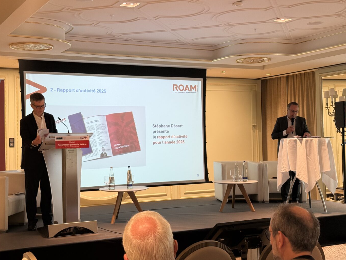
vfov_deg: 27.0
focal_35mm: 54
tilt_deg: +1.7
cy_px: 126
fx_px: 540
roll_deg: +0.7
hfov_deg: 35.5
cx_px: 159
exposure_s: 1/100
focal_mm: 6.76
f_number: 1.78
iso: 100
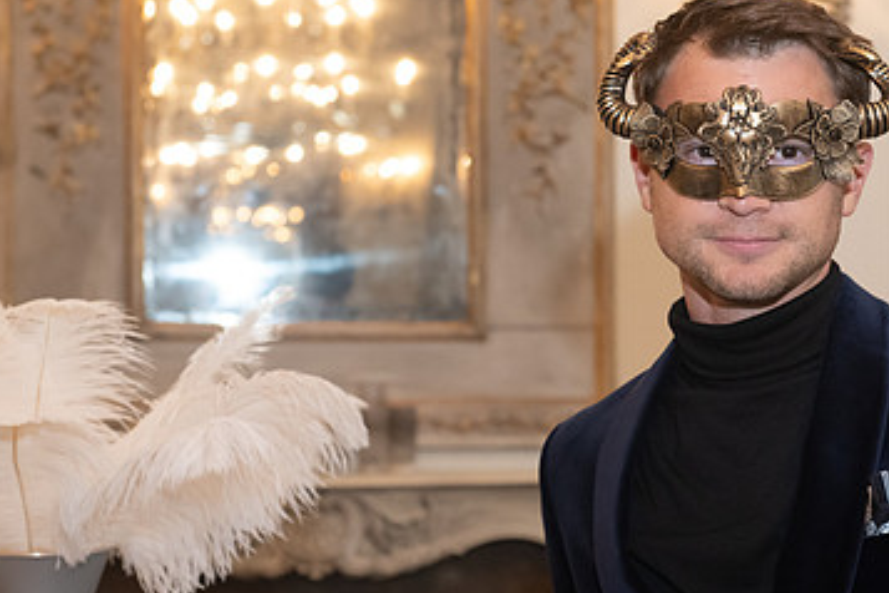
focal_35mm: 91
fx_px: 2247
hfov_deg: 22.4
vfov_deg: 15.0
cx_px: 483
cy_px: 368
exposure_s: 1/200
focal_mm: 56
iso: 4000
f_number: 4
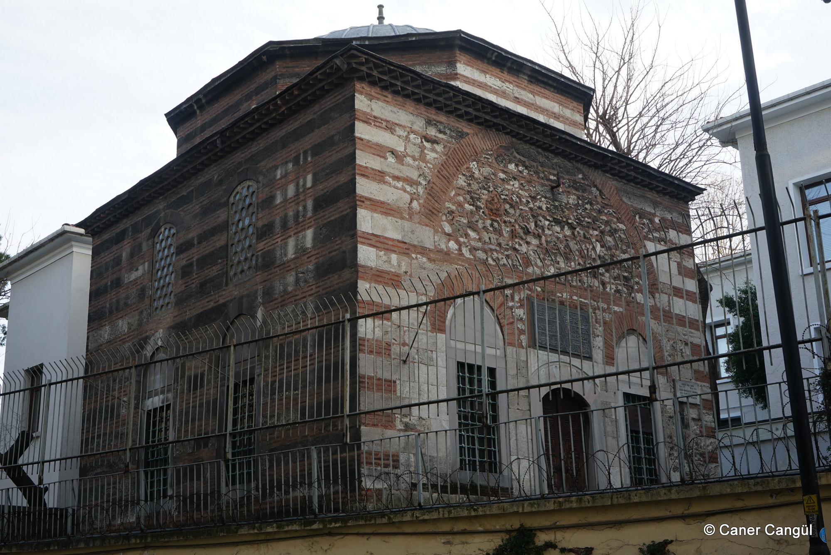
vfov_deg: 30.5
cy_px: 278
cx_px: 416
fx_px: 1016
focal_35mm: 44
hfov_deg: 44.5
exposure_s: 1/60
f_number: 10
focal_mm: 44
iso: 400
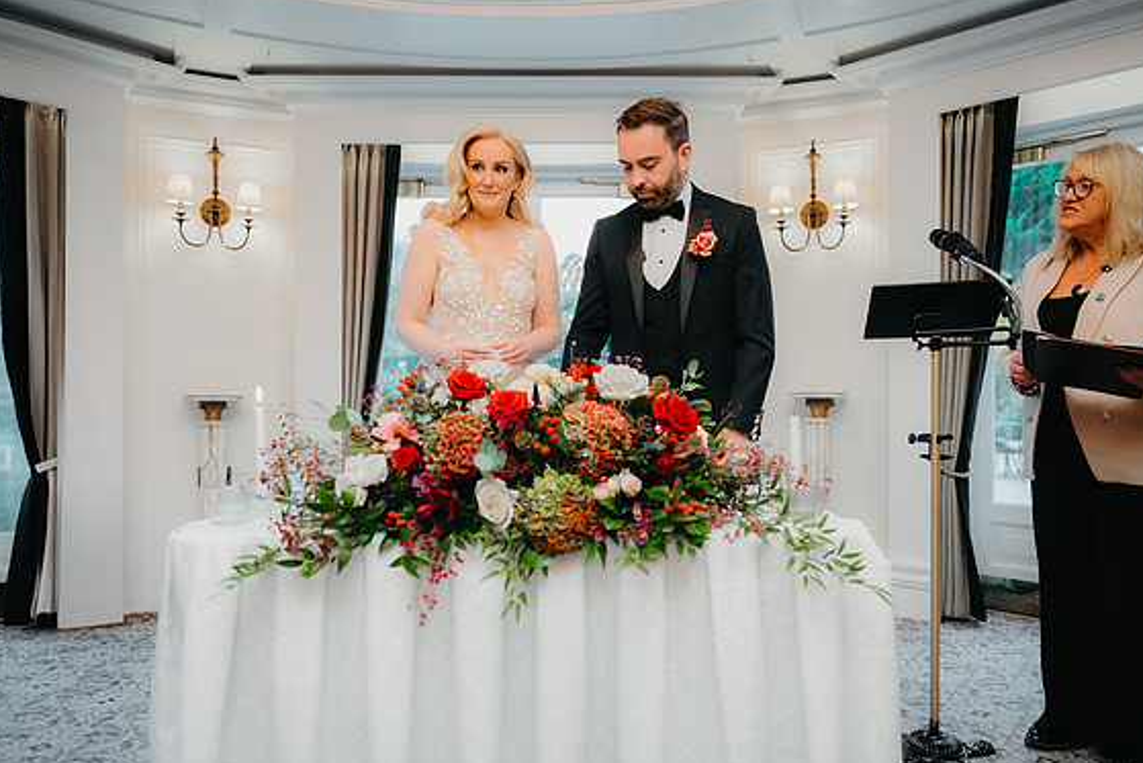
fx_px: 826
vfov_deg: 49.6
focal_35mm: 26
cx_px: 585
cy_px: 386
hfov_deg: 69.4
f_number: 2
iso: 400
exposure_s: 1/200
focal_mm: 24
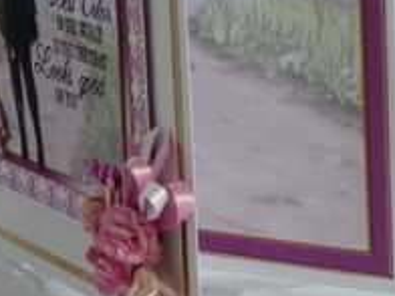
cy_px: 31
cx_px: 149
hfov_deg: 8.6
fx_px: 2625
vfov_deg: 6.4
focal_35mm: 230
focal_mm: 17.8
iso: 400
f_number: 5.3
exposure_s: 1/20
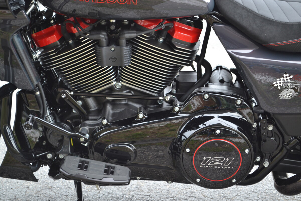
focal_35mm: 82
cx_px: 150
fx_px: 690
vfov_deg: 16.6
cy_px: 100
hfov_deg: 24.6
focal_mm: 55
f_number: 5.6
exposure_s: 1/60
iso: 400
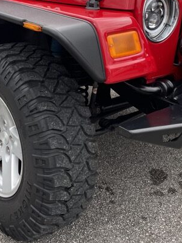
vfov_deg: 35.0
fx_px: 365
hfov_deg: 27.1
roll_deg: +0.4
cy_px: 30
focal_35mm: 52
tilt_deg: -11.2
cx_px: 21
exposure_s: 1/415
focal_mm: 4.2
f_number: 1.6
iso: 32
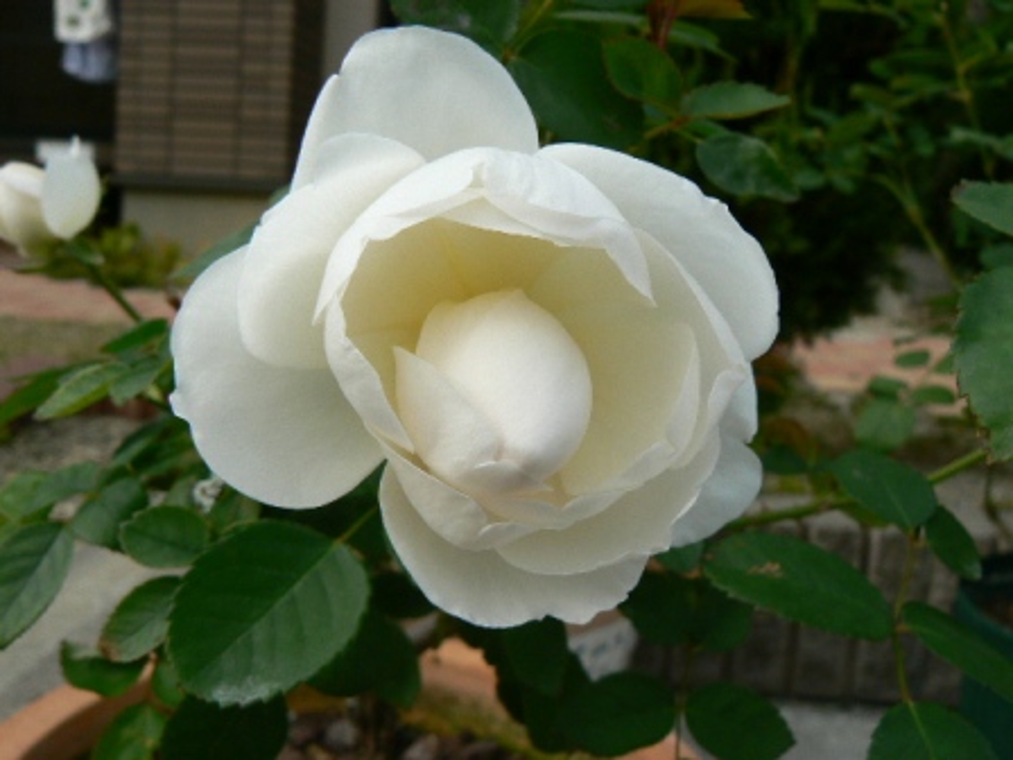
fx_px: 1054
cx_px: 506
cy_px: 380
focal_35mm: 36
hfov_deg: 51.4
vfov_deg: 39.7
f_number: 5.6
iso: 100
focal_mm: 6
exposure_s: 1/400
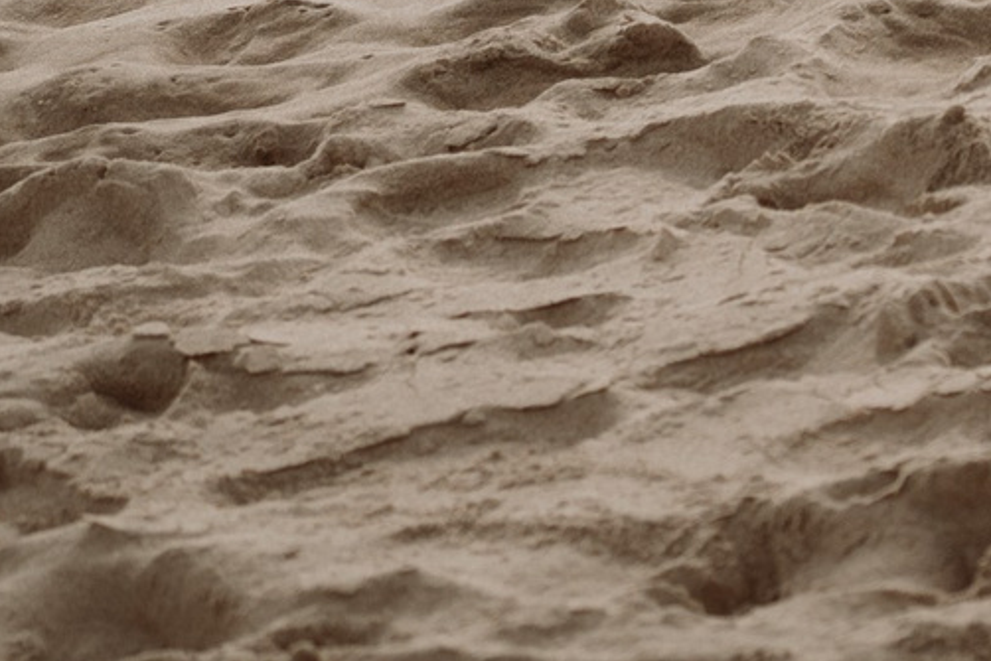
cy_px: -927
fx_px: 5424
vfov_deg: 6.6
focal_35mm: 197
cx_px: 1931
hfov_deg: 9.8
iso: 100
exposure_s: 1/3200
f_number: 2.2
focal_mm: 35
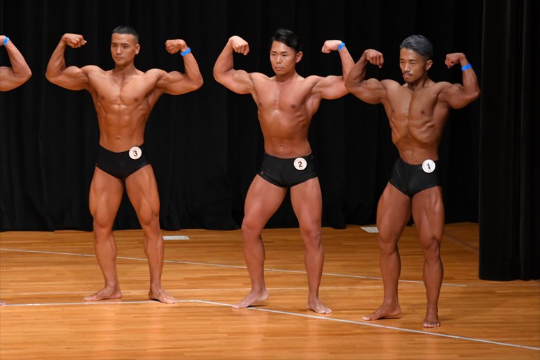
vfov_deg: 5.1
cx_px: 270
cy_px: 180
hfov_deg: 7.6
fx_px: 4048
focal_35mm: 270
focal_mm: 180
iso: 4000
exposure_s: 1/400
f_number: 5.6
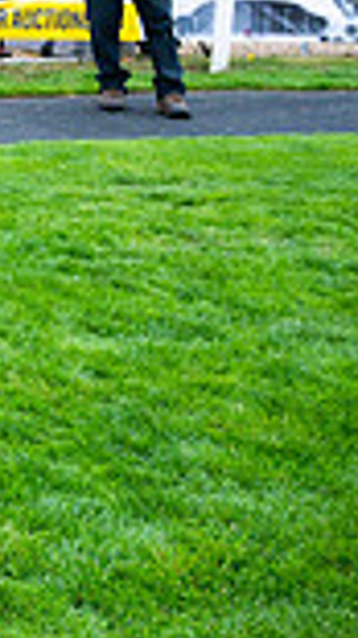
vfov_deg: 21.7
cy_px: -41
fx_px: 1589
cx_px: -749
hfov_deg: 9.6
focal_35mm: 94
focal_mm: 24
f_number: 4
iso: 500
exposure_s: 1/800
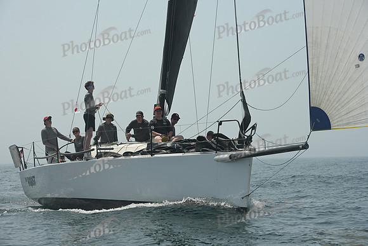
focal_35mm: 130
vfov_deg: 10.6
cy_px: 123
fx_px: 1329
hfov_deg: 15.8
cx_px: 184
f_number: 9
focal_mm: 130
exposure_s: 1/1250
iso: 320
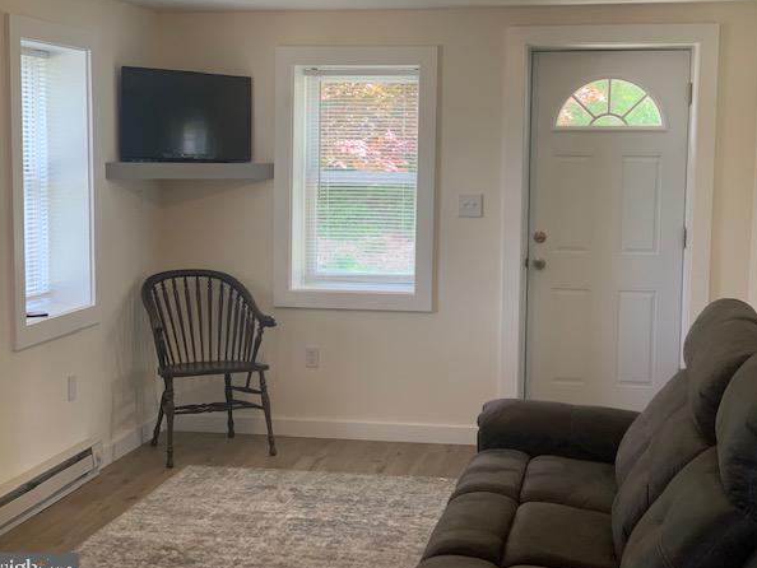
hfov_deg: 34.3
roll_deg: -1.1
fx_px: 1225
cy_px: 280
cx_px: 387
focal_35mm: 56
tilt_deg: -5.7
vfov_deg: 26.1
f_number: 2.4
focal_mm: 6
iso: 100
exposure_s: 1/60
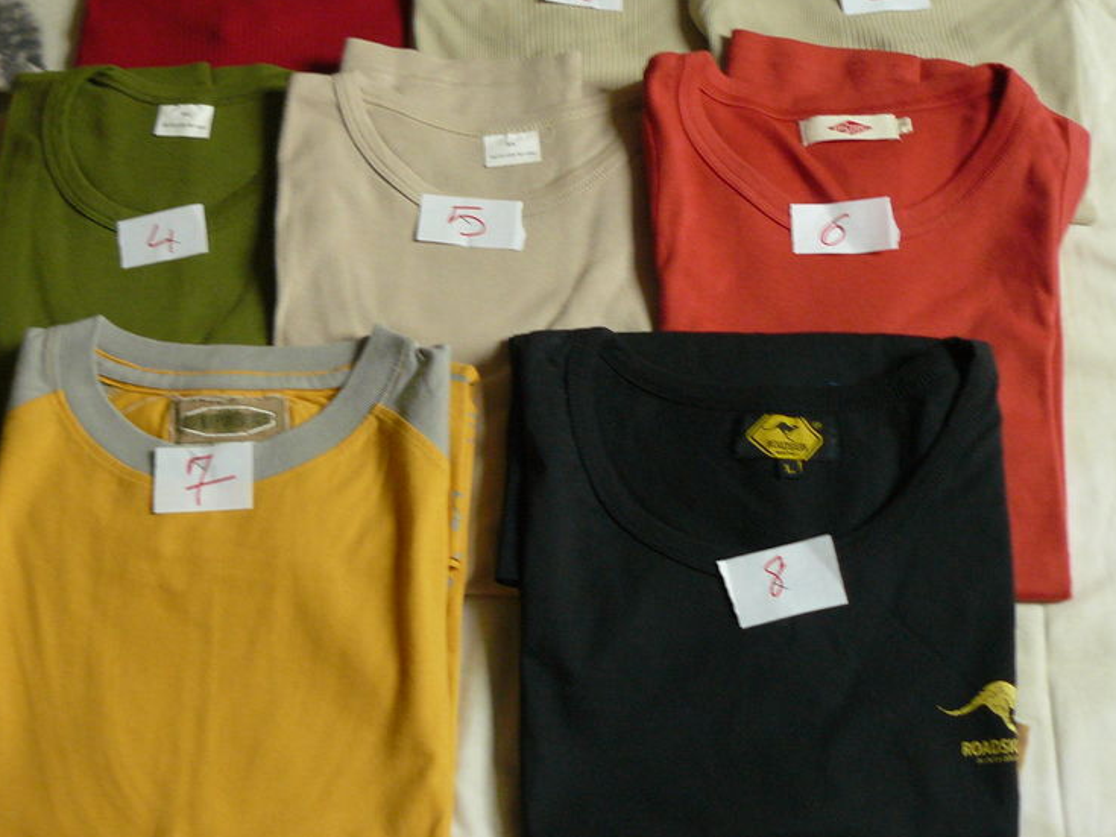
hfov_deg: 38.9
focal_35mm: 49
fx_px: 1579
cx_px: 527
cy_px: 299
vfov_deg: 29.5
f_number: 2.8
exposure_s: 1/13
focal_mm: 6
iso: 200
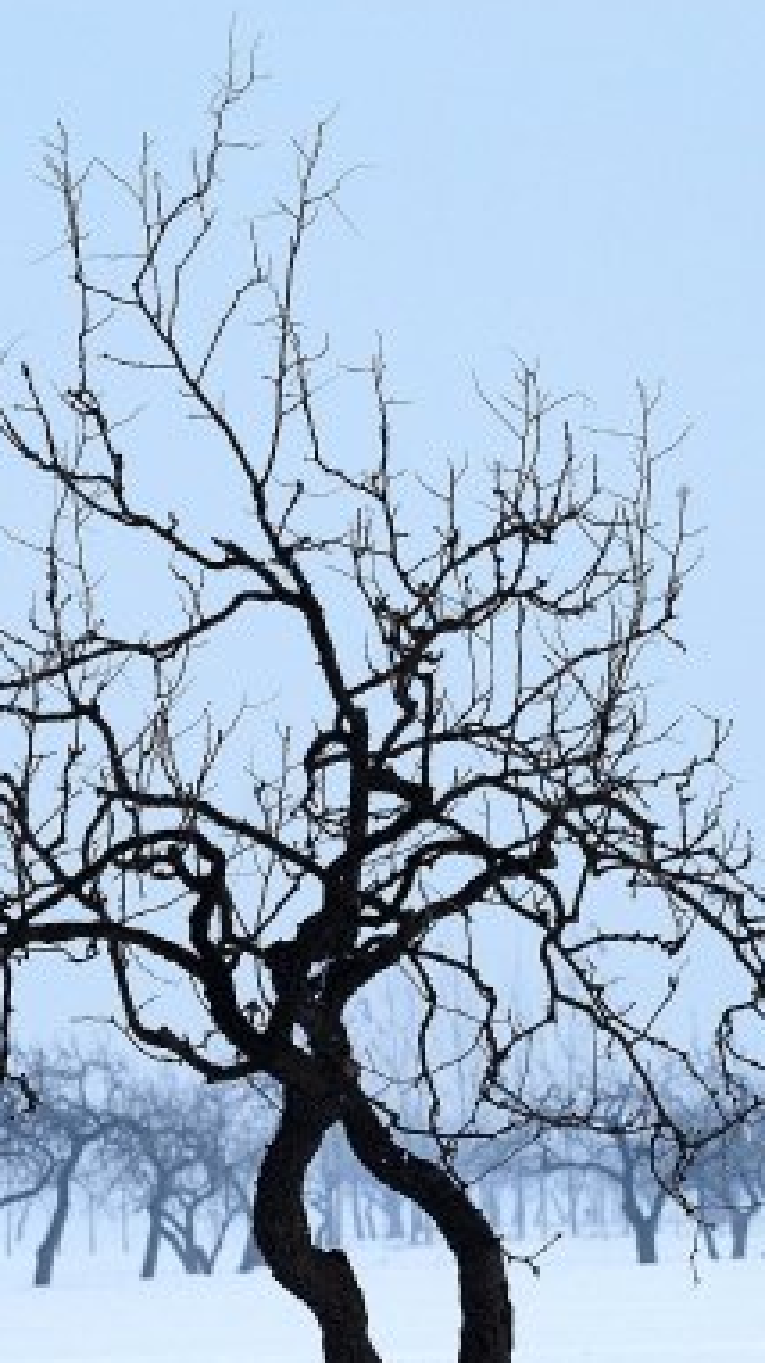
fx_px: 10506
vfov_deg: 7.4
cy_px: 1016
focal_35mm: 291
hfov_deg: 4.2
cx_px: 366
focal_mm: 102
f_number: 5.6
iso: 160
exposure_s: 1/500
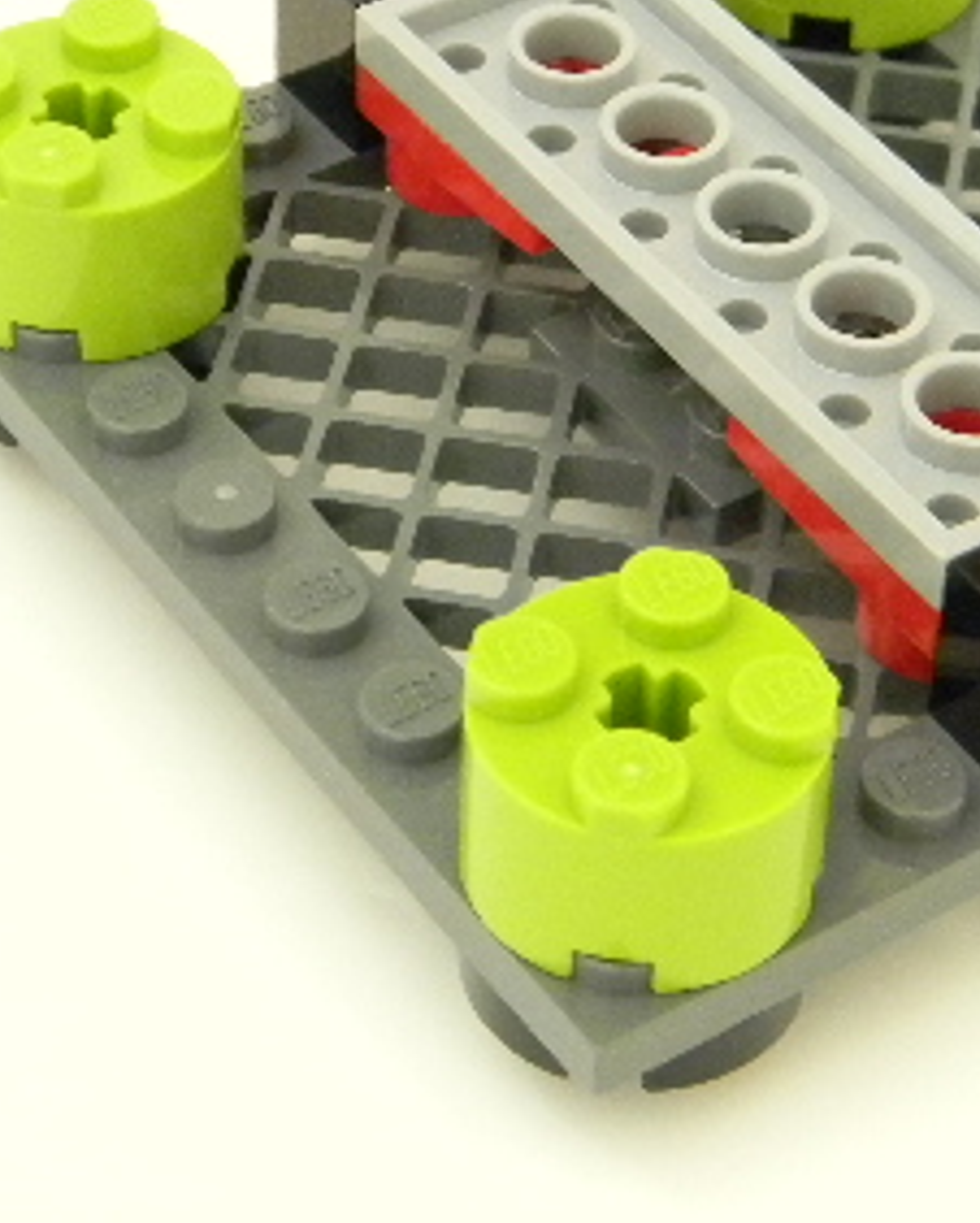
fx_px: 3766
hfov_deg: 14.8
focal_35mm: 104
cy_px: 377
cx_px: 746
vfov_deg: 18.4
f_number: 3.9
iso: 800
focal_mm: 8.6
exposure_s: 1
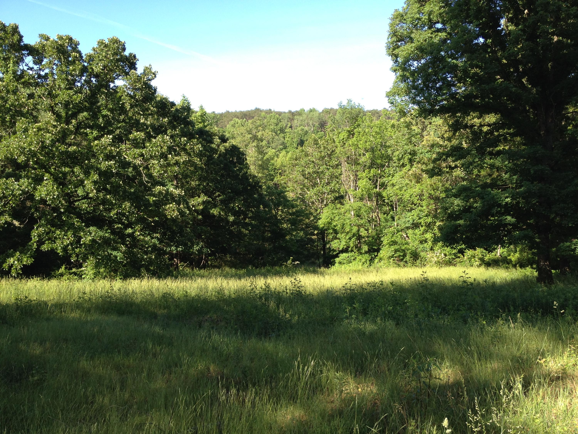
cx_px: 289
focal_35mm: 35
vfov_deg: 40.7
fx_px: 584
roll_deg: -0.8
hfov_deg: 52.6
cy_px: 217
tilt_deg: -5.2
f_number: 2.4
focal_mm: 4.28
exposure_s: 1/394
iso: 50
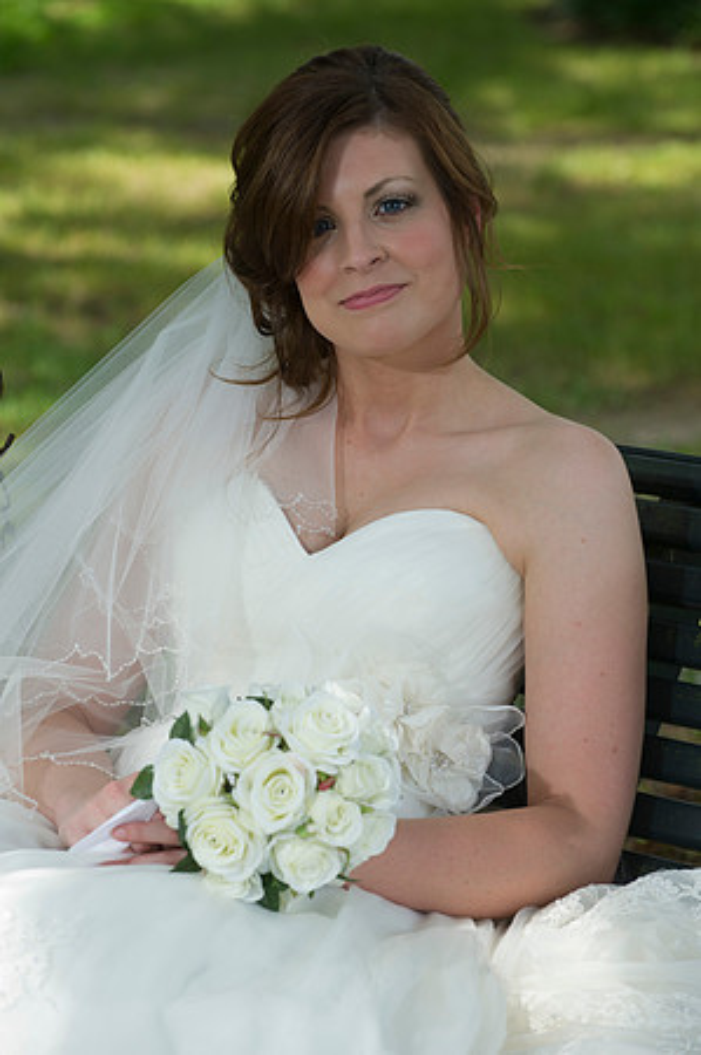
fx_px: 4391
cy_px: 528
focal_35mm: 150
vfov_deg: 13.7
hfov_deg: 9.1
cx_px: 350
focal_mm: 150
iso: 500
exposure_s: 1/250
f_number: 5.6
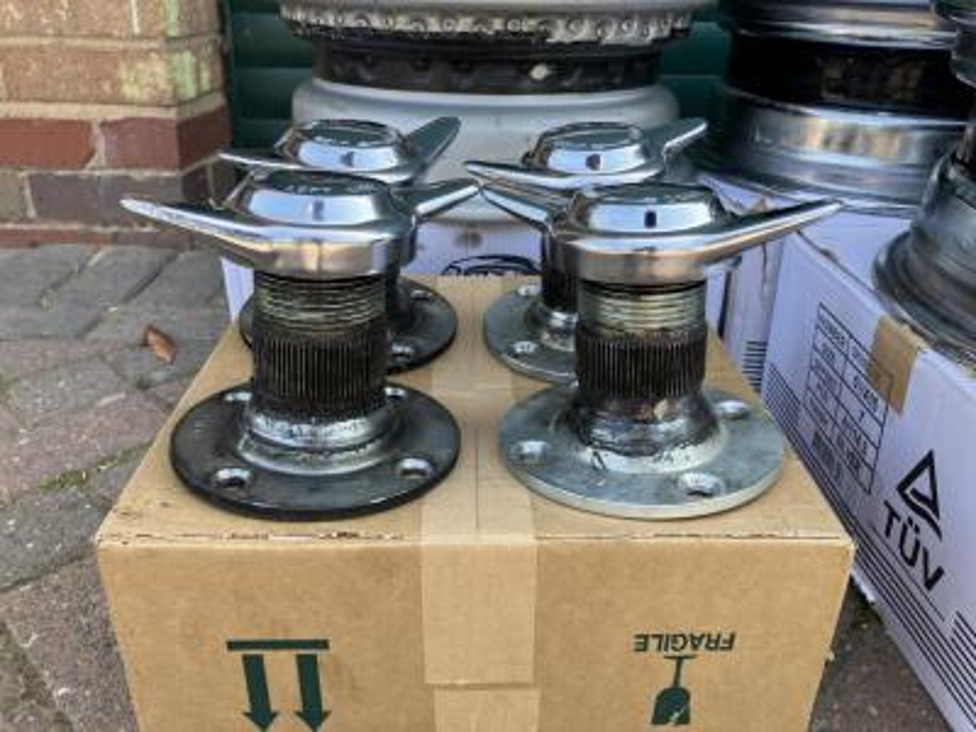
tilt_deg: -24.5
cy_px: 366
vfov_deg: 49.7
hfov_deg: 63.4
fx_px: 789
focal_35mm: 28
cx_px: 488
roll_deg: -1.0
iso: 25
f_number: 1.8
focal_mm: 3.99
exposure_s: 1/121
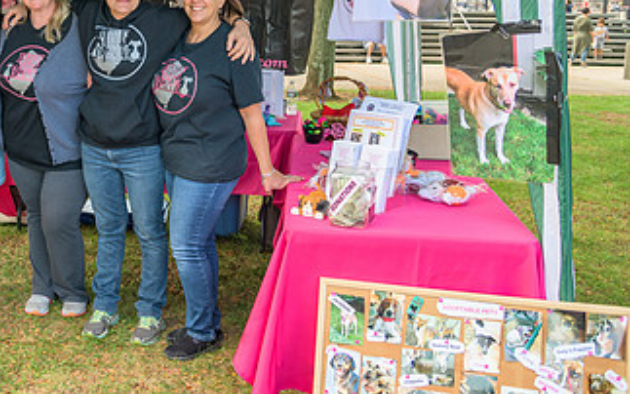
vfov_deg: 28.9
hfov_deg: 43.1
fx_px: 756
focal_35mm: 44
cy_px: 110
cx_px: 125
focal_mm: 24
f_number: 4
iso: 400
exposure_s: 1/100
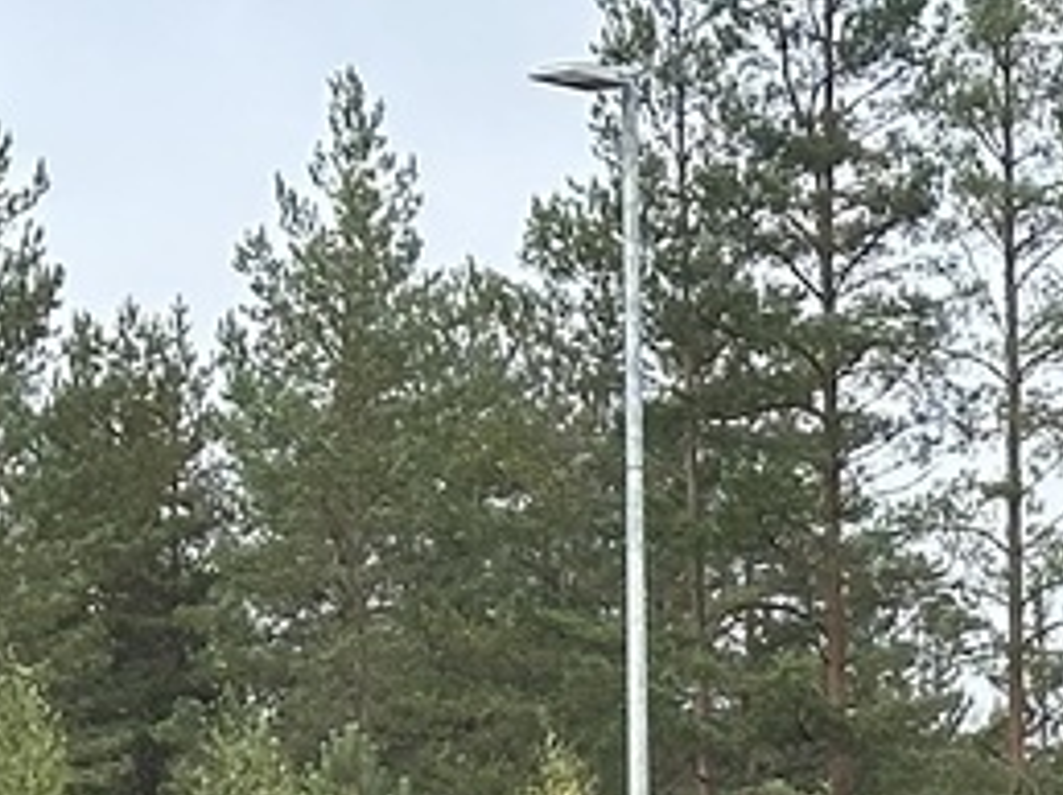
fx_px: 8222
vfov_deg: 5.3
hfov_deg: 7.1
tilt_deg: -2.5
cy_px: 2216
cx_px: 2196
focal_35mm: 268
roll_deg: -0.1
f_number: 1.78
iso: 64
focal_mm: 6.86
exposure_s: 1/1062
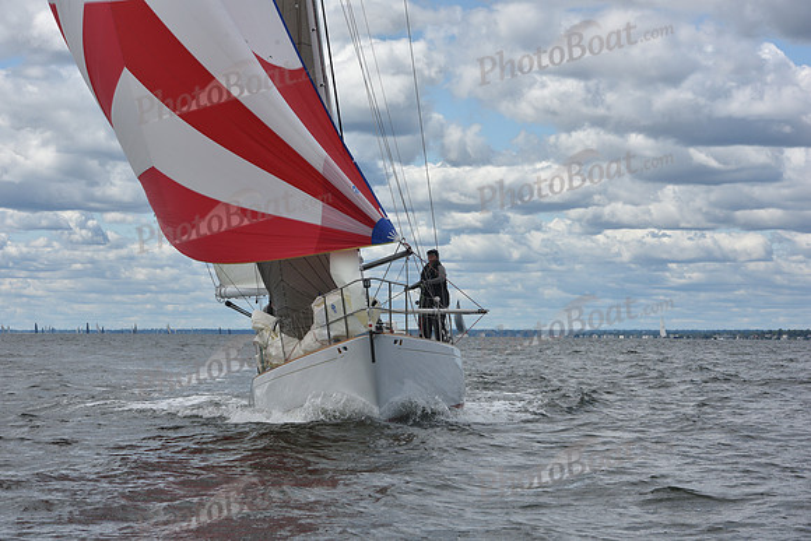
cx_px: 406
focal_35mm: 112
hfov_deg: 18.3
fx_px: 2524
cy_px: 270
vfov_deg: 12.2
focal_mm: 112
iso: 250
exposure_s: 1/800
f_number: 11
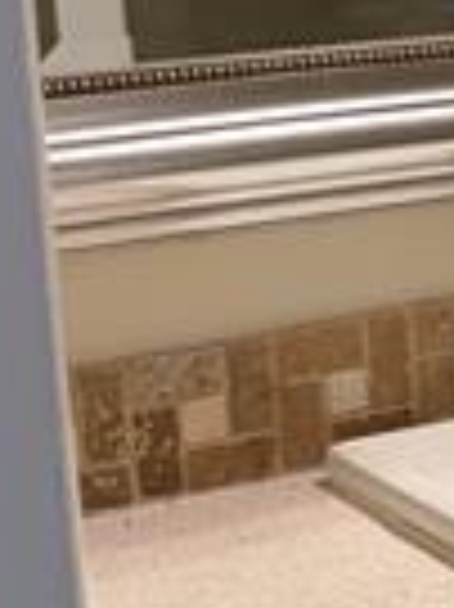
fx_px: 2592
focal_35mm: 148
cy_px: 284
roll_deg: -1.4
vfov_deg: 13.4
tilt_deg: -15.5
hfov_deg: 8.9
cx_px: 1160
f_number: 1.6
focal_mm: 5.96
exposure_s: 1/120
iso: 125
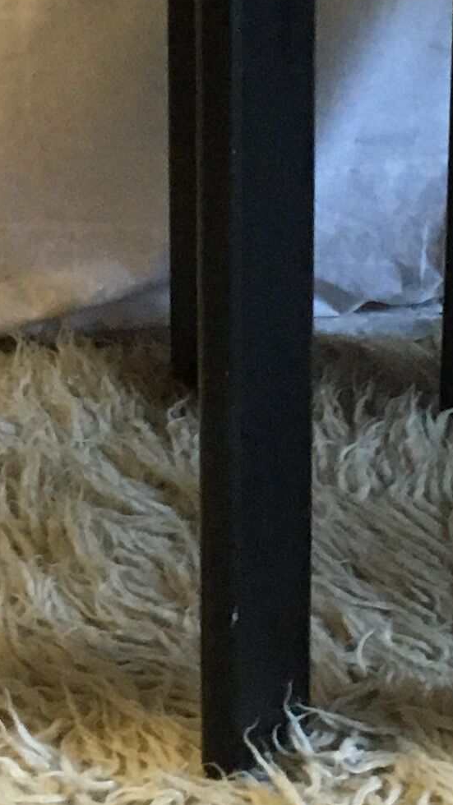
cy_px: 34
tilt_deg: -21.9
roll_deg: +0.8
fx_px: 2777
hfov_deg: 9.3
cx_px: 334
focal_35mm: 130
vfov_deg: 16.2
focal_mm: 4.15
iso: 200
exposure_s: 1/25
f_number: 2.2
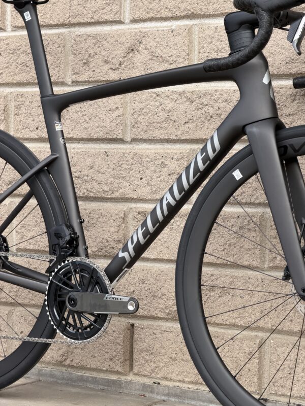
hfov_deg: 14.8
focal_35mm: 100
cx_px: 152
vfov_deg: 19.6
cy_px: 203
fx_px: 1175
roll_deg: -0.7
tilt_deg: -2.2
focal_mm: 16.89
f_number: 2.8
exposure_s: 1/374
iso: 50
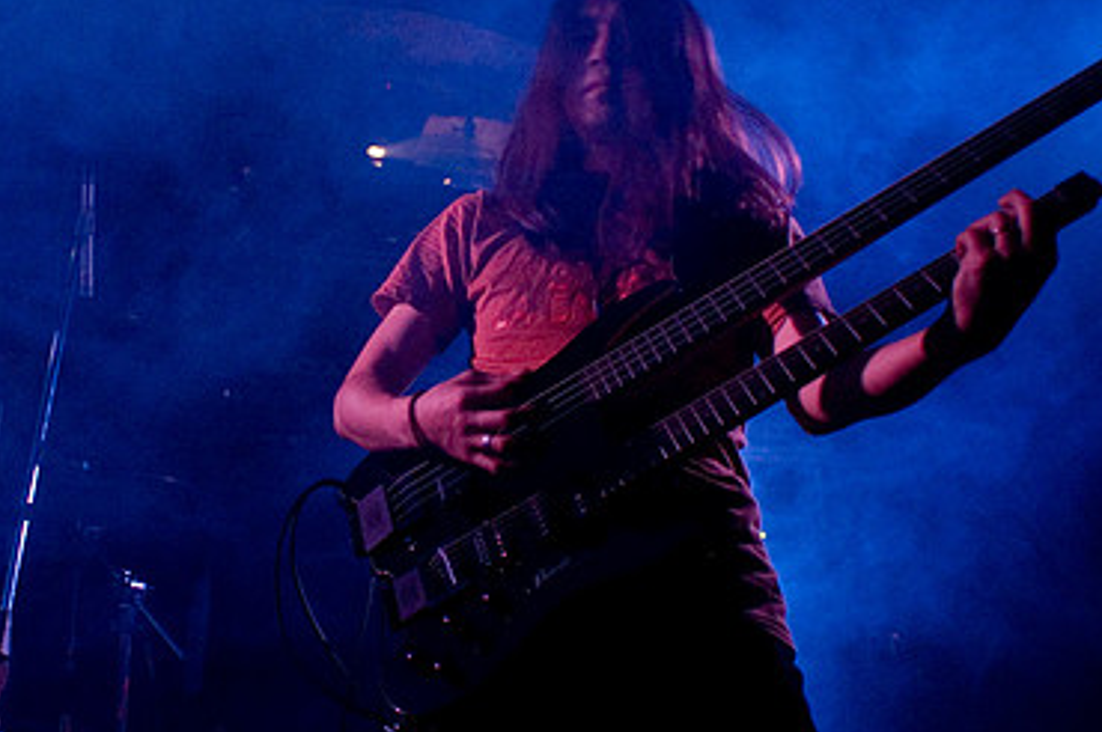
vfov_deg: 28.6
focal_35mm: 47
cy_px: 378
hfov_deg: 41.0
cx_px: 304
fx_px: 1437
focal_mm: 20
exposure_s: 1/20
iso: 1600
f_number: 2.8
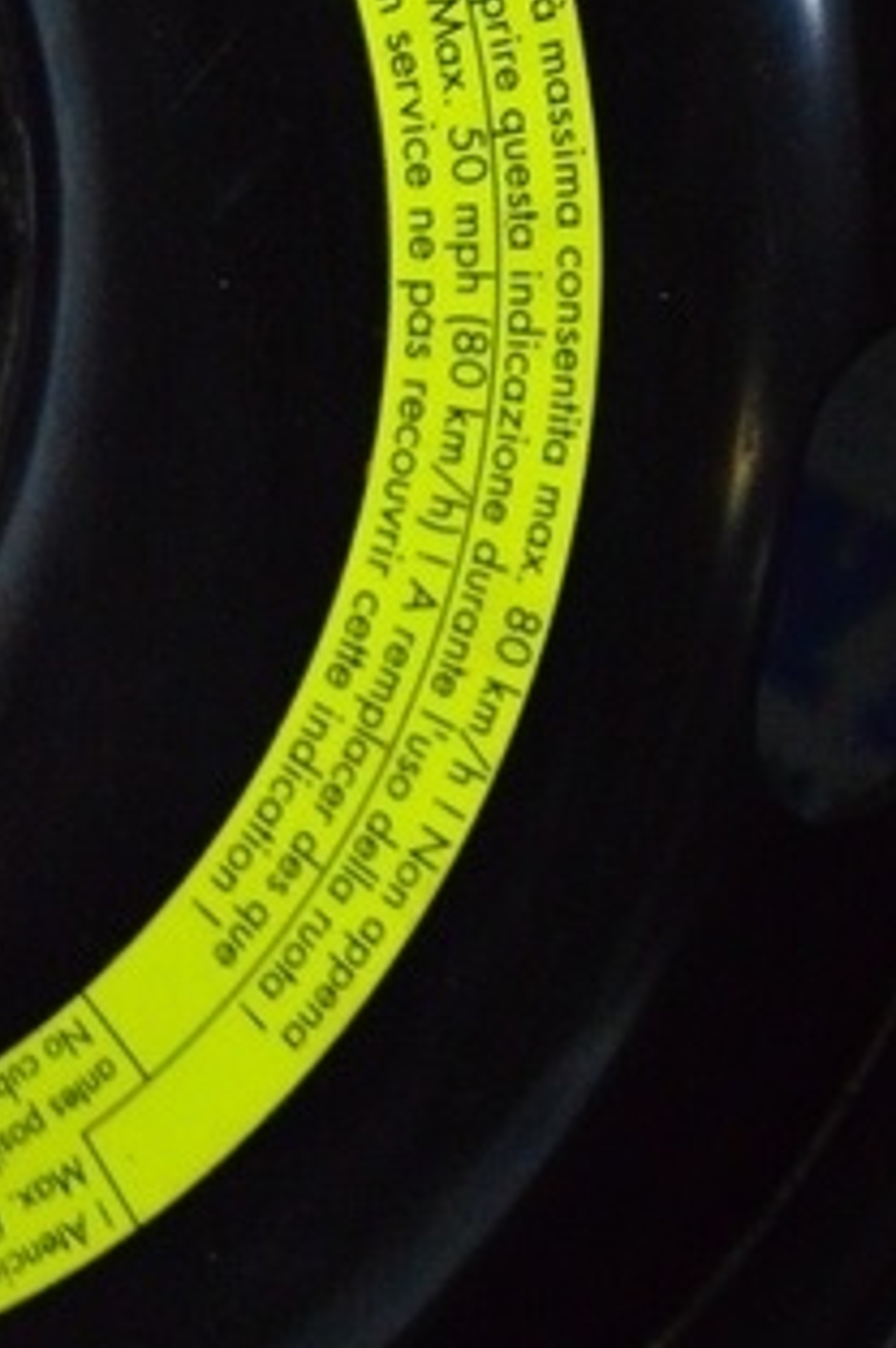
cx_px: 1070
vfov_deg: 24.5
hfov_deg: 16.2
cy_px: 185
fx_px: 3030
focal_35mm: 81
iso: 6400
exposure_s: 1/800
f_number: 3.8
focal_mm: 22
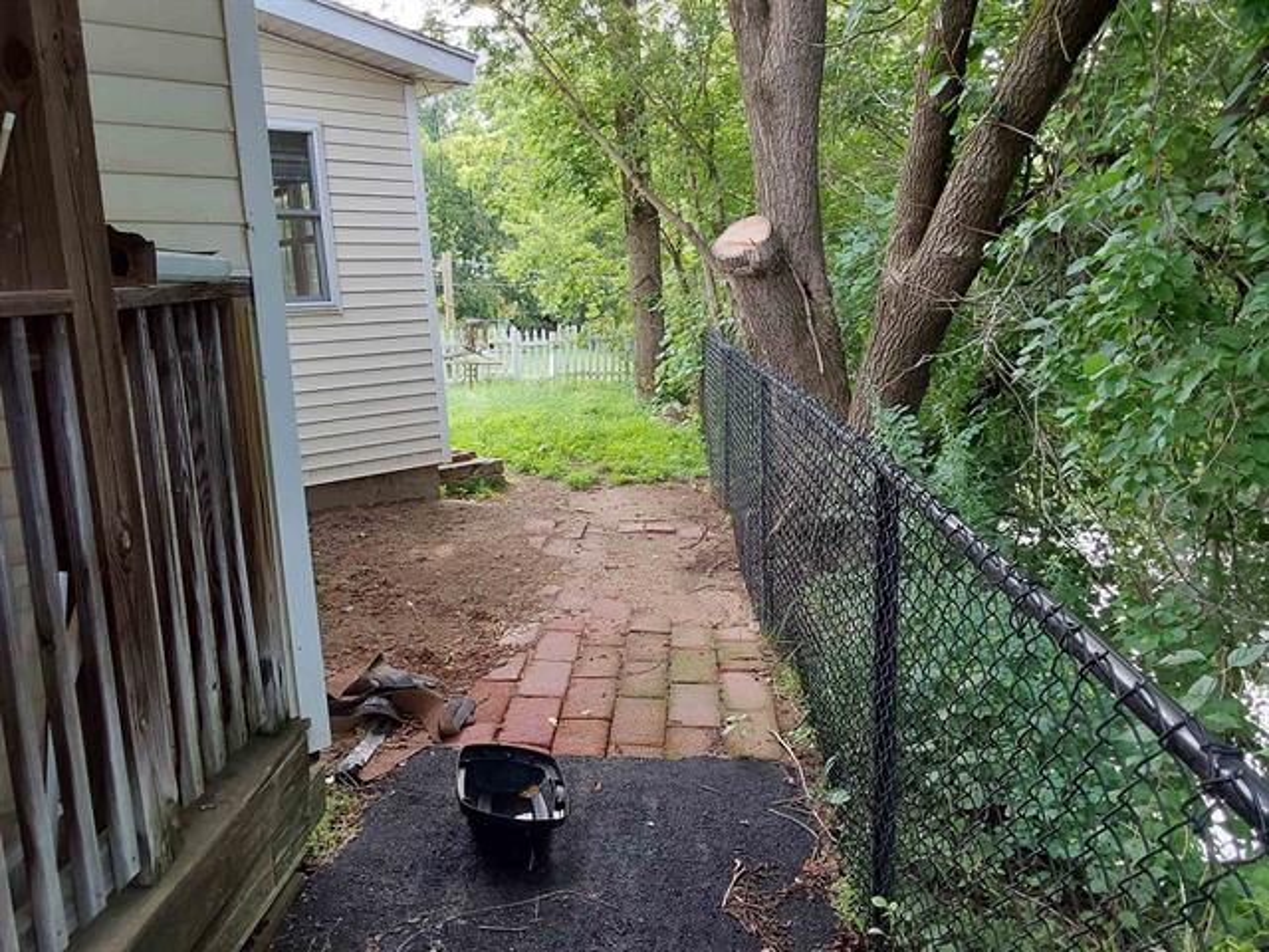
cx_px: 634
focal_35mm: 28
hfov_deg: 63.4
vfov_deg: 49.7
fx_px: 1026
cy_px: 476
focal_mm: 2.91
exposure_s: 1/120
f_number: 1.9
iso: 100
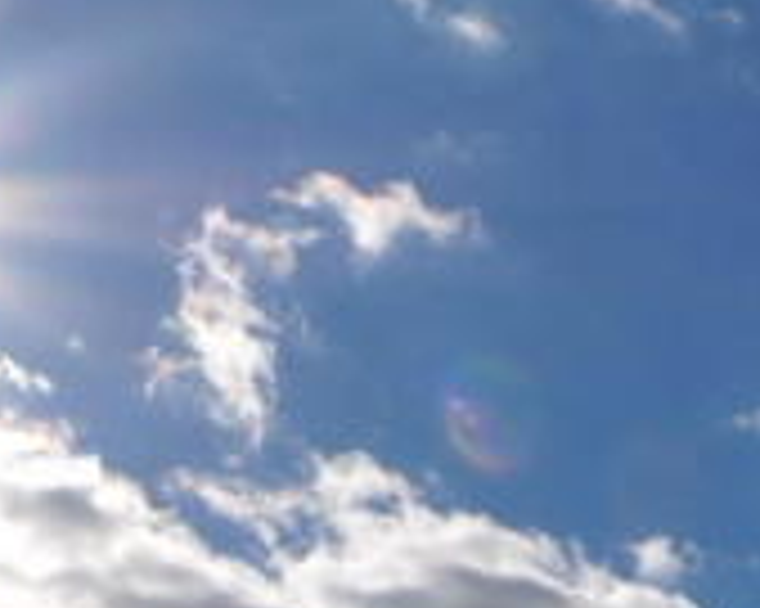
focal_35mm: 96
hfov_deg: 18.7
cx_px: 958
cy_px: 1464
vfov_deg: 12.5
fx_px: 2158
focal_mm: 10
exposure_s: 1/800
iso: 200
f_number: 14
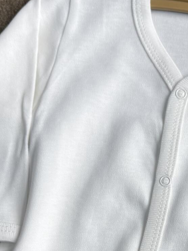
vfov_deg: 22.3
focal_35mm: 83
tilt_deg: -82.4
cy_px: 275
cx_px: 184
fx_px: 601
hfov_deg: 17.4
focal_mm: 6.76
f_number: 1.78
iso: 80
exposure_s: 1/660
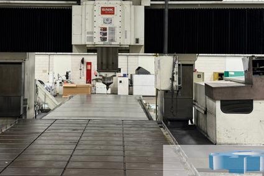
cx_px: 108
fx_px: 337
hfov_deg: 42.6
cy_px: 50
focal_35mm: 46
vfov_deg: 28.9
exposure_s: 1/60
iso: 200
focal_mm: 6.76
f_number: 1.78
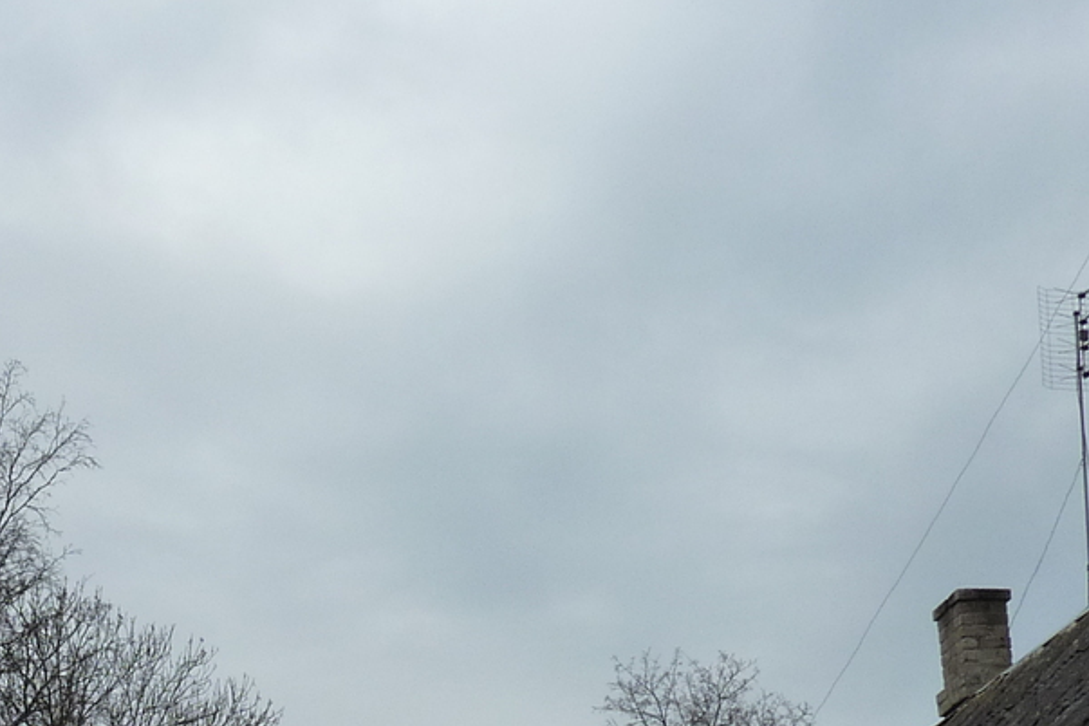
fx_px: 2087
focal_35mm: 69
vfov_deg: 18.6
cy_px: 901
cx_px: 96
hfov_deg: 28.1
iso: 125
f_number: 5
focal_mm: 4.1
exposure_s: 1/500
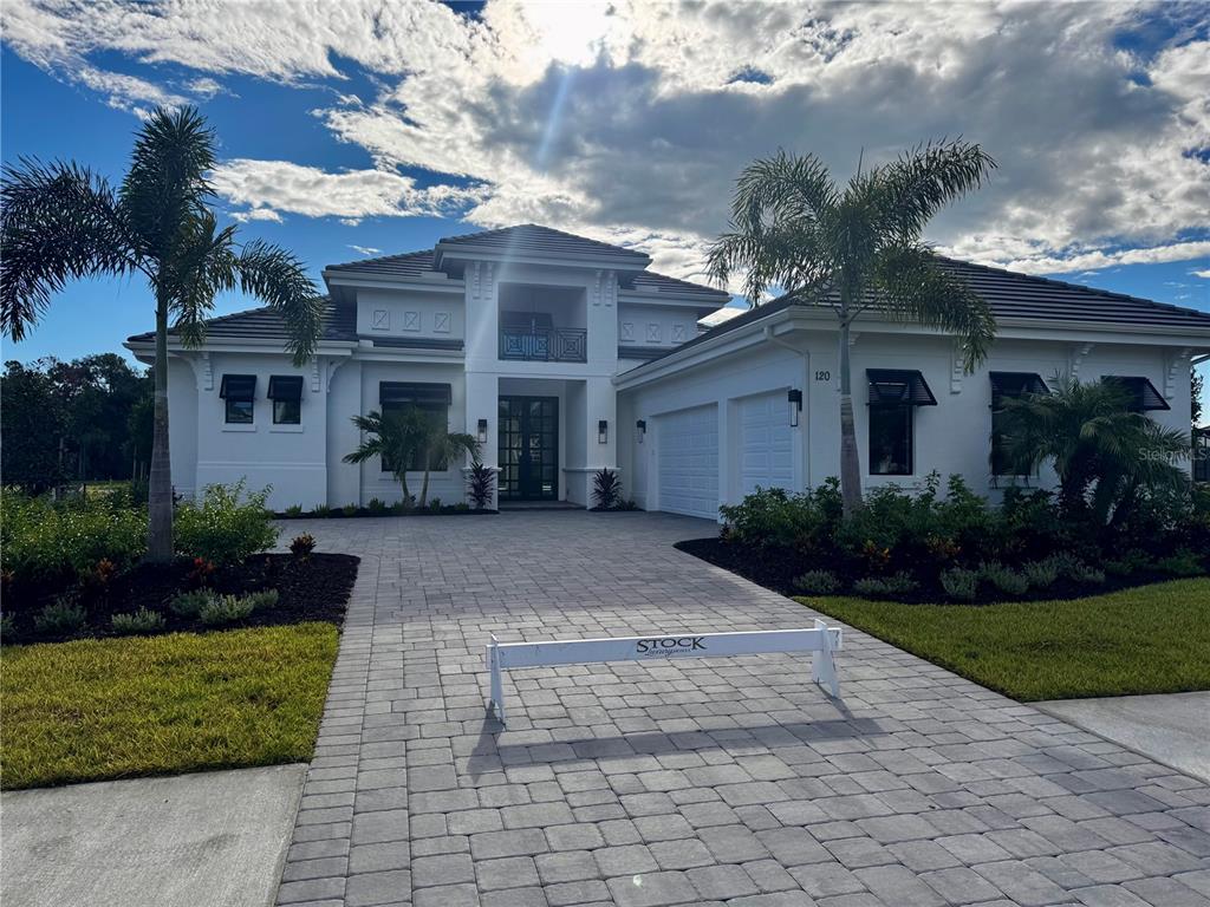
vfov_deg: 56.8
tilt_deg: +0.9
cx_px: 605
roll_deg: +0.8
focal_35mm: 24
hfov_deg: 71.6
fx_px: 839
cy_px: 454
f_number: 1.78
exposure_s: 1/6410
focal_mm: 6.76
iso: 80
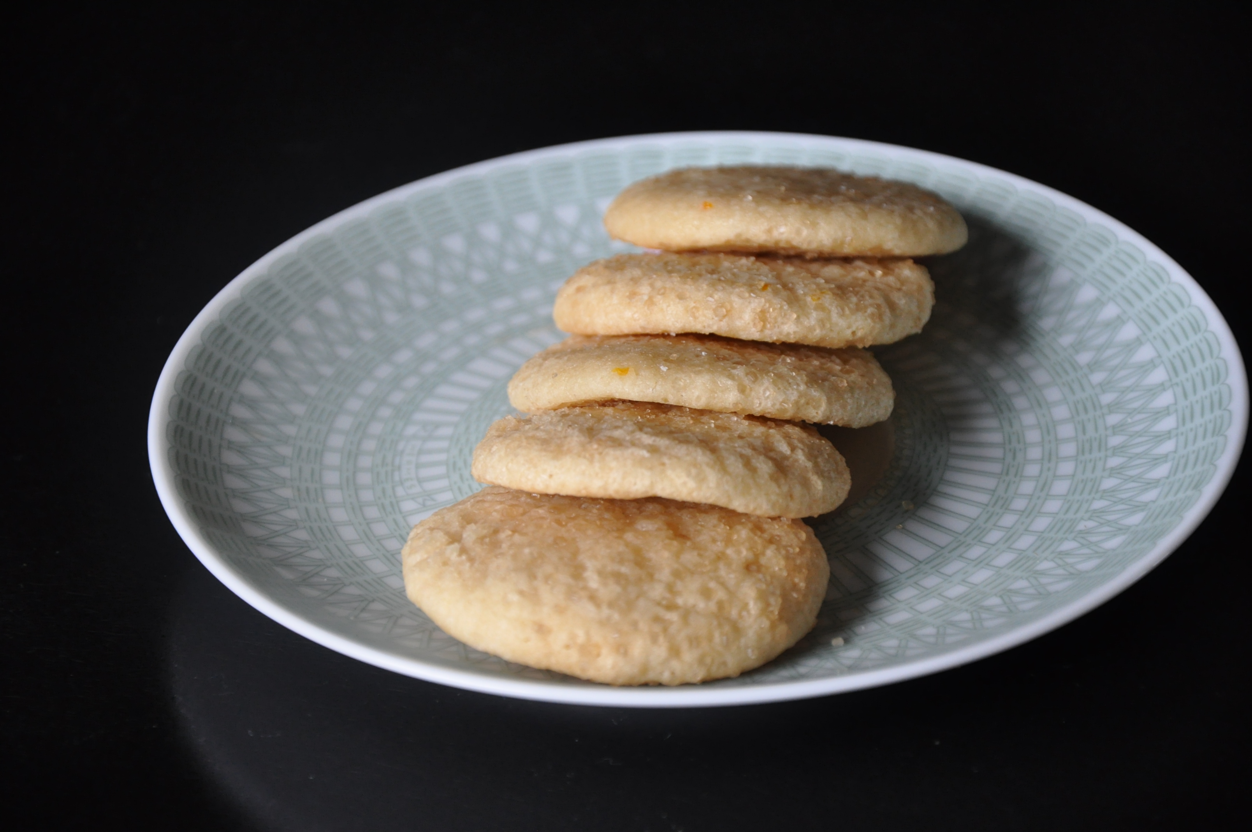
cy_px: 416
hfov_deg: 13.1
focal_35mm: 158
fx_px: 5471
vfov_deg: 8.7
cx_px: 626
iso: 1000
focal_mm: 105
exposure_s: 1/125
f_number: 5.6
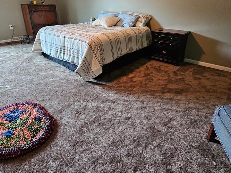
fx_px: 133
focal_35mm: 20
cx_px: 115
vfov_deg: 64.8
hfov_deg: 81.8
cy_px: 63
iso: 640
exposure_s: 1/30
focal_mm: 2.2
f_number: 2.2
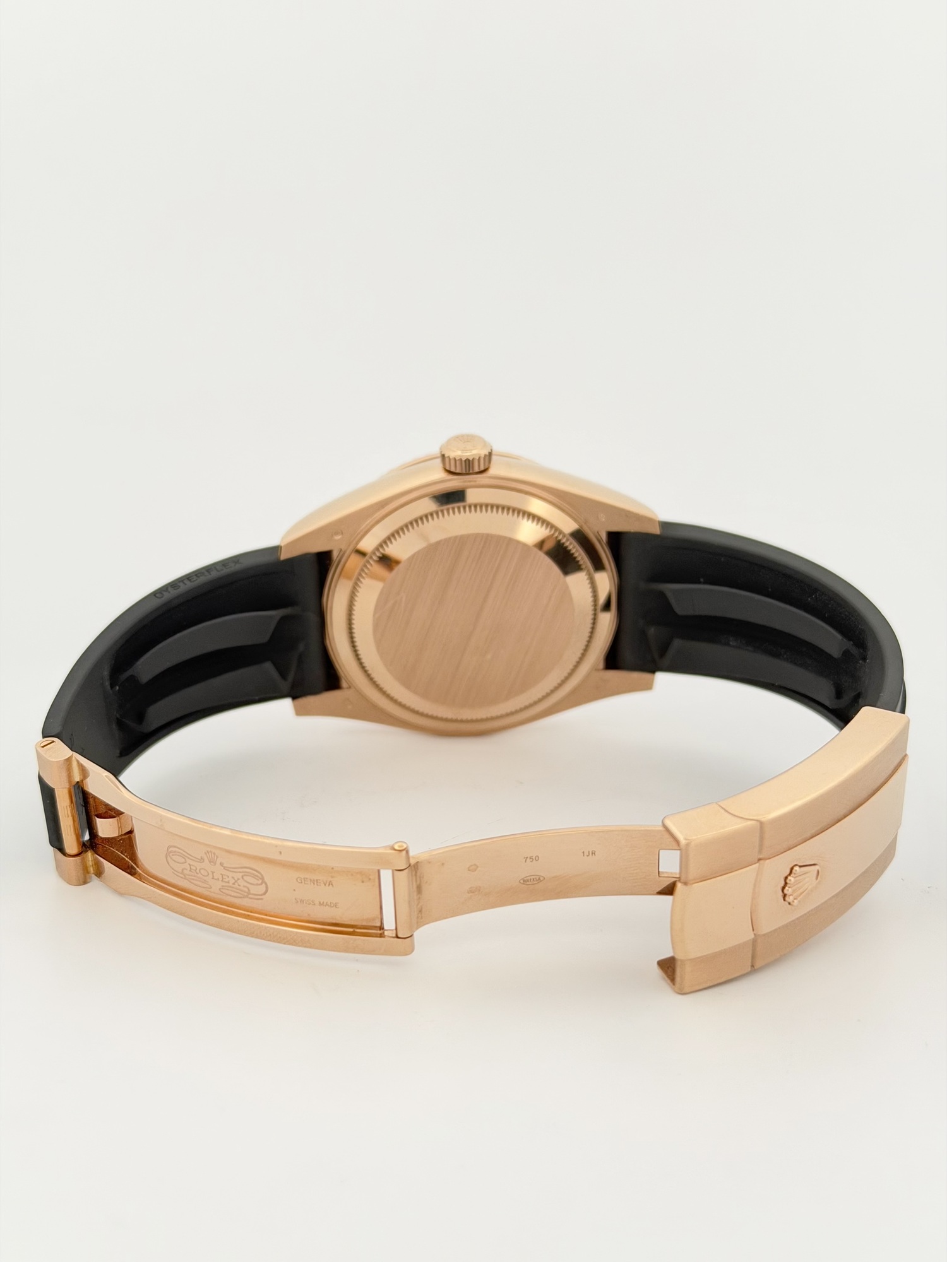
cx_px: 474
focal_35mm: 48
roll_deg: -2.0
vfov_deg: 39.7
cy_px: 631
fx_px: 1751
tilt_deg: -18.5
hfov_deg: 30.3
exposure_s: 1/794
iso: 64
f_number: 1.78
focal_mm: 6.76
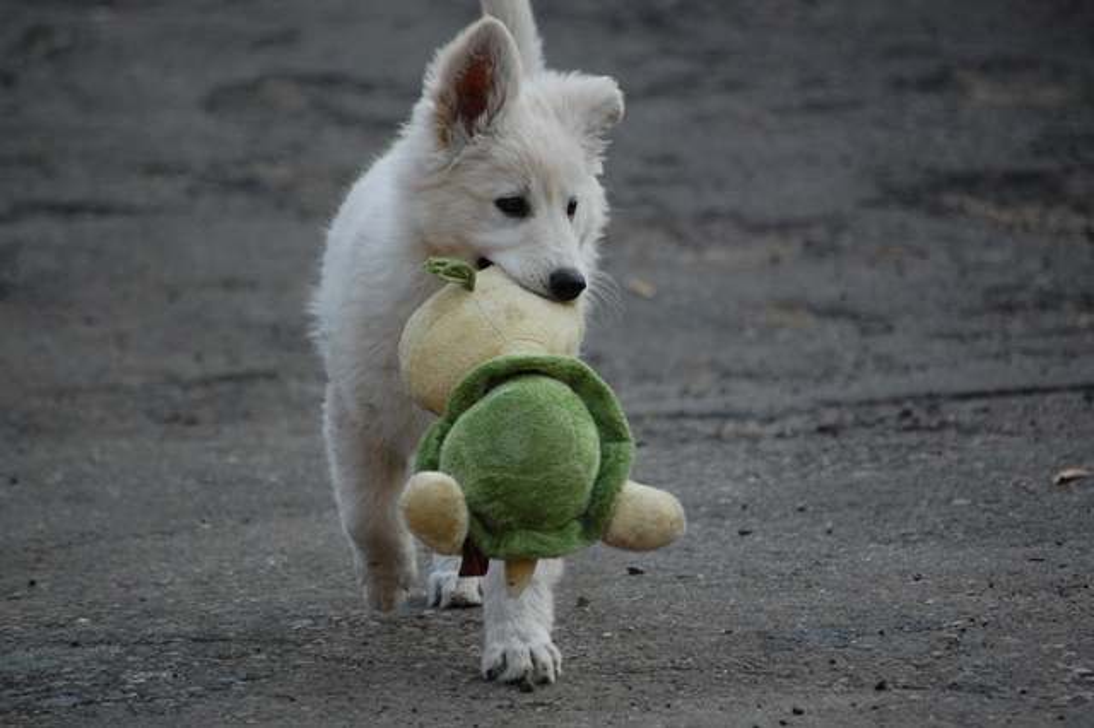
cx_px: 547
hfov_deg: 6.9
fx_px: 9112
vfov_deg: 4.6
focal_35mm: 300
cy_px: 364
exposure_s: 1/500
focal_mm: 200
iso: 800
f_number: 5.6
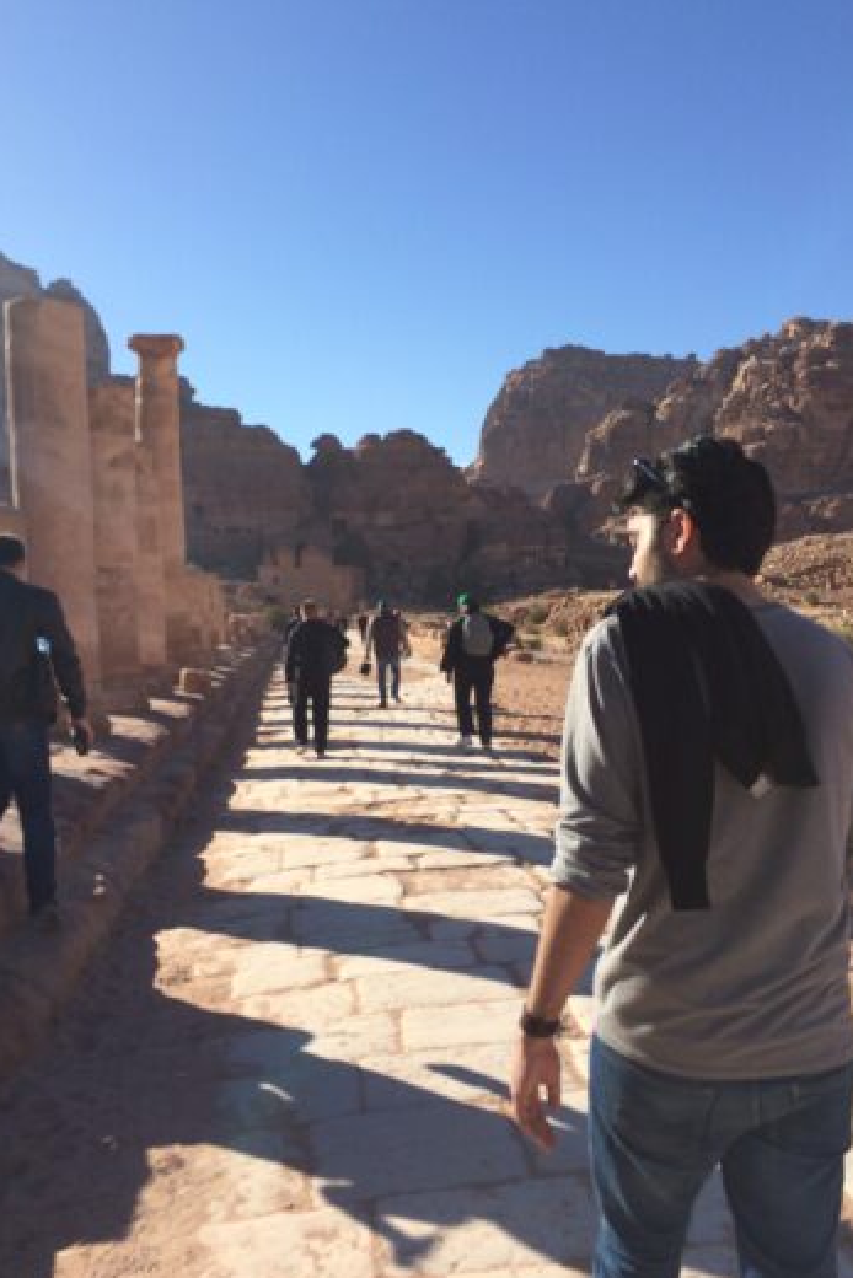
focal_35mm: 32
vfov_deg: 58.7
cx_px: 388
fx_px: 1136
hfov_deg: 41.1
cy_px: 650
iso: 40
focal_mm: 4.12
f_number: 2.2
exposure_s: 1/2160
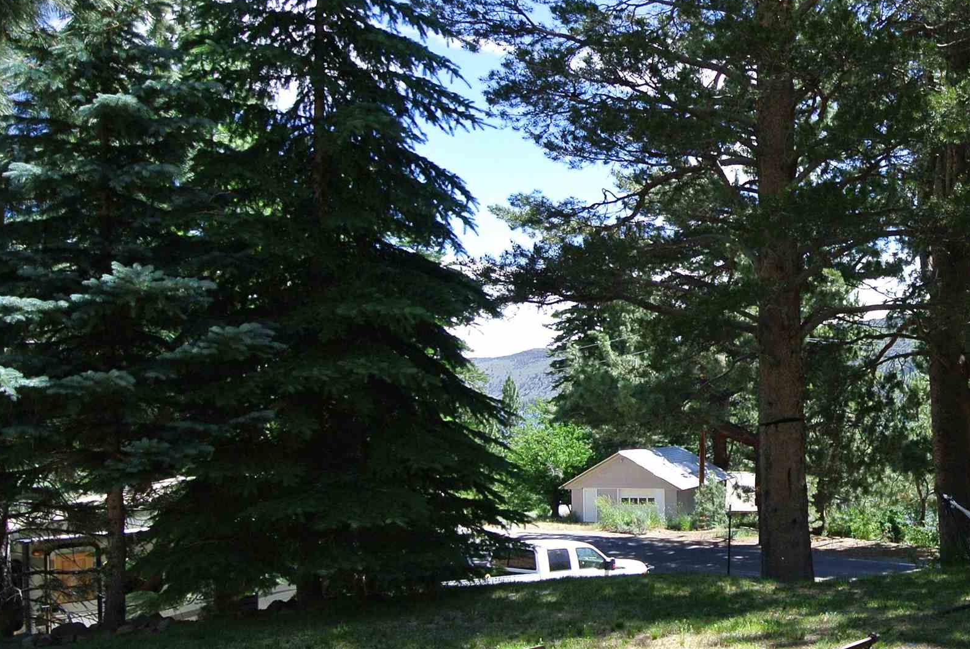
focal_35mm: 35
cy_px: 387
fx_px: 944
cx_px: 887
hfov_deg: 48.2
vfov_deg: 37.8
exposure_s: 1/320
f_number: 4
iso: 100
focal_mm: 6.7
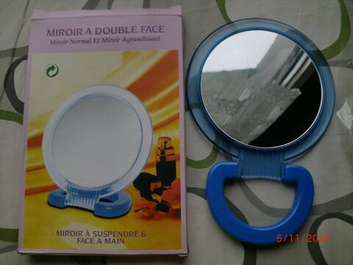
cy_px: 132
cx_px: 176
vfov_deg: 40.7
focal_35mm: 35
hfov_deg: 52.6
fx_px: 357
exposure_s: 1/60
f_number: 3.1
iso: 80
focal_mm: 6.3
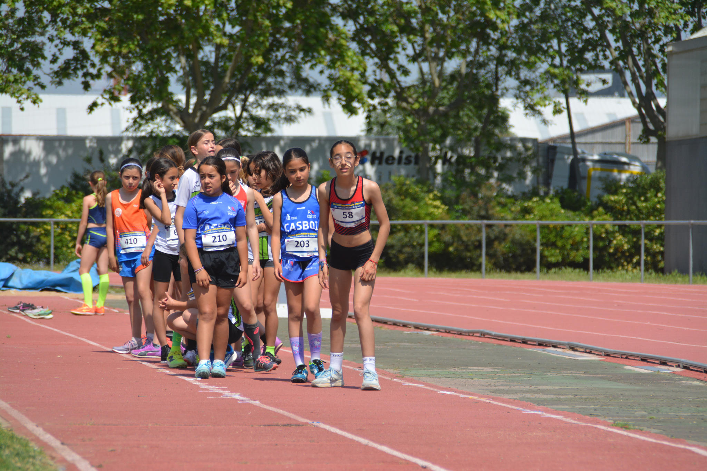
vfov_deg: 4.6
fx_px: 5891
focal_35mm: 300
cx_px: 354
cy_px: 236
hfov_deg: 6.9
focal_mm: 200
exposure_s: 1/1600
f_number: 7.1
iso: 400
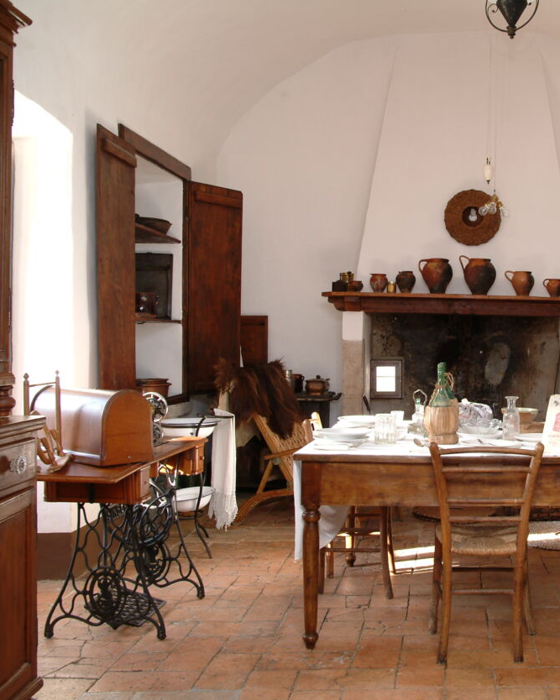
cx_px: 509
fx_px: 761
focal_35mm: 37
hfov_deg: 37.6
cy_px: 349
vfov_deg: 49.4
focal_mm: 17
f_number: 4.8
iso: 200
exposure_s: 1/30
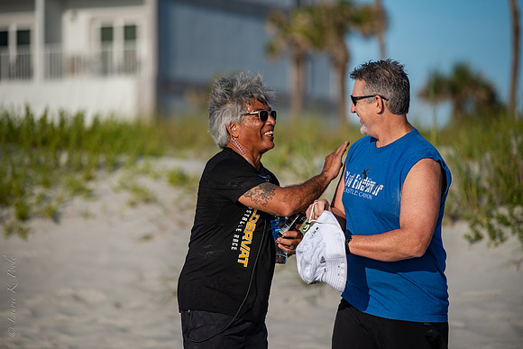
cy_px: 174
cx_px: 262
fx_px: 2398
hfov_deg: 12.4
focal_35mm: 165
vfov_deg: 8.3
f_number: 2.8
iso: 360
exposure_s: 1/4000
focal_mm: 165
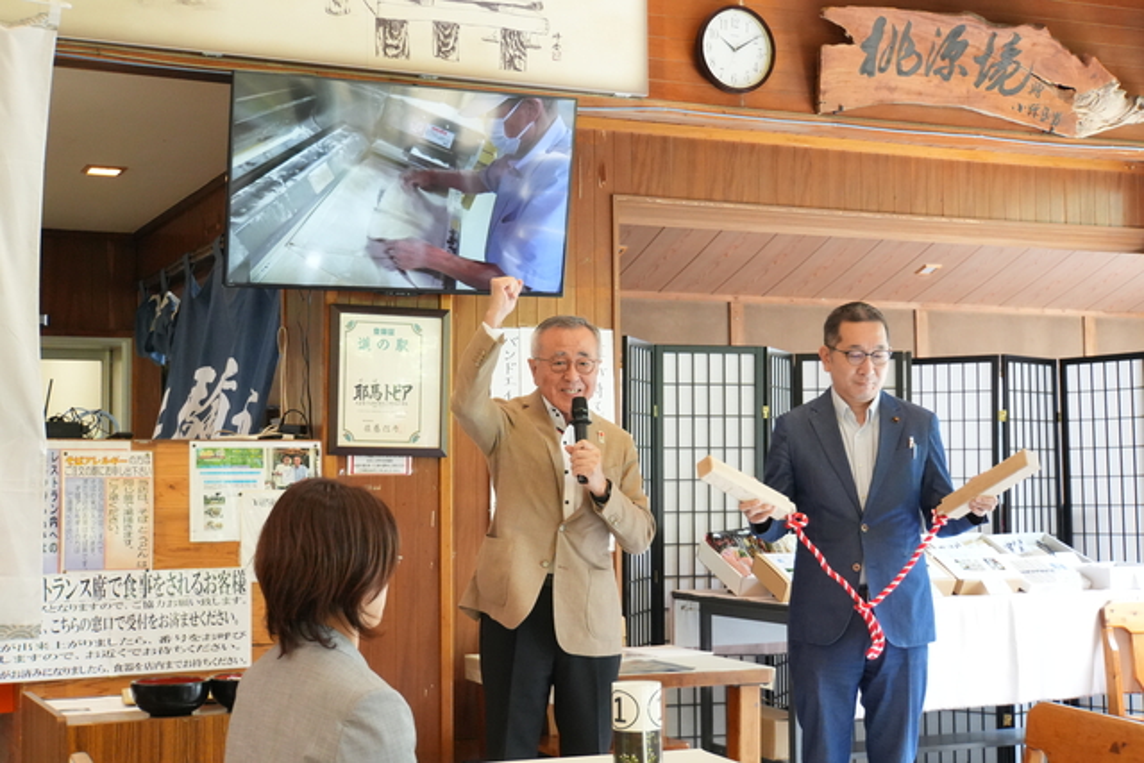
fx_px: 1669
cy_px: 382
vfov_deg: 25.8
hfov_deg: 37.8
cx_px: 572
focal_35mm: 52
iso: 3200
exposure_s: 1/160
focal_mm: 35
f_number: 4.5
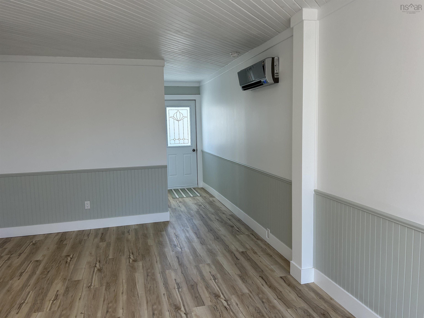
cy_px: 159
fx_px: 318
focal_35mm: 26
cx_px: 212
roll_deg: +0.9
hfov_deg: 67.3
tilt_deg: -5.5
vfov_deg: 53.1
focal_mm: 5.7
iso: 40
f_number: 1.5
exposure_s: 1/232
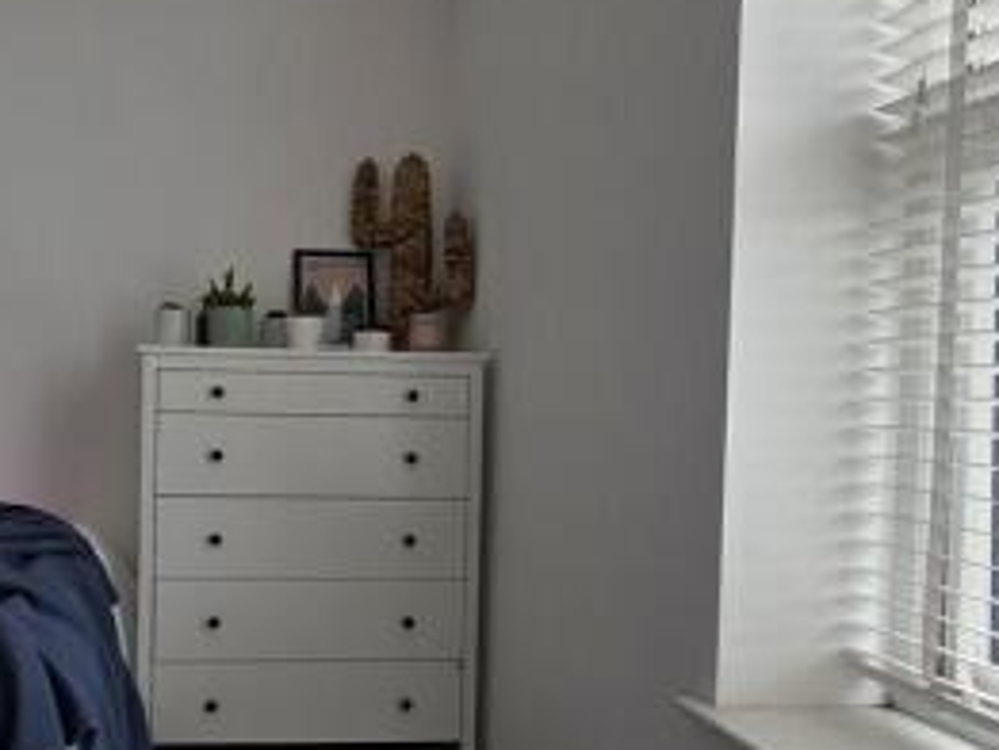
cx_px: 239
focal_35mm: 29
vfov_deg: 48.2
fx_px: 837
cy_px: 411
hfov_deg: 58.2
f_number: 1.9
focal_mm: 2.2
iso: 125
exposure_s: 1/359
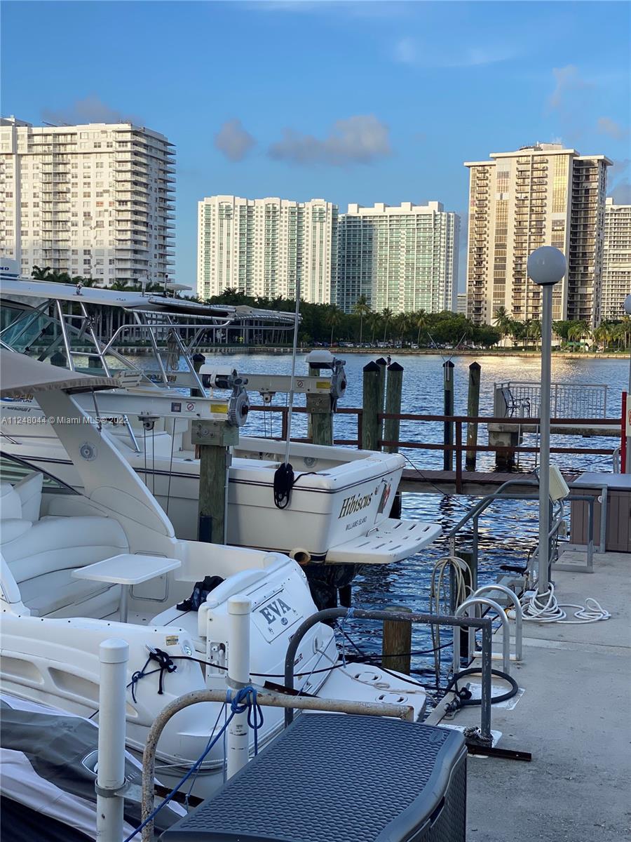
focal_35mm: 52
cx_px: 316
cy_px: 421
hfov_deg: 28.0
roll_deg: -1.7
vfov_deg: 36.8
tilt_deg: -3.0
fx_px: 1264
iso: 20
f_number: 2
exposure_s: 1/737
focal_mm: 6
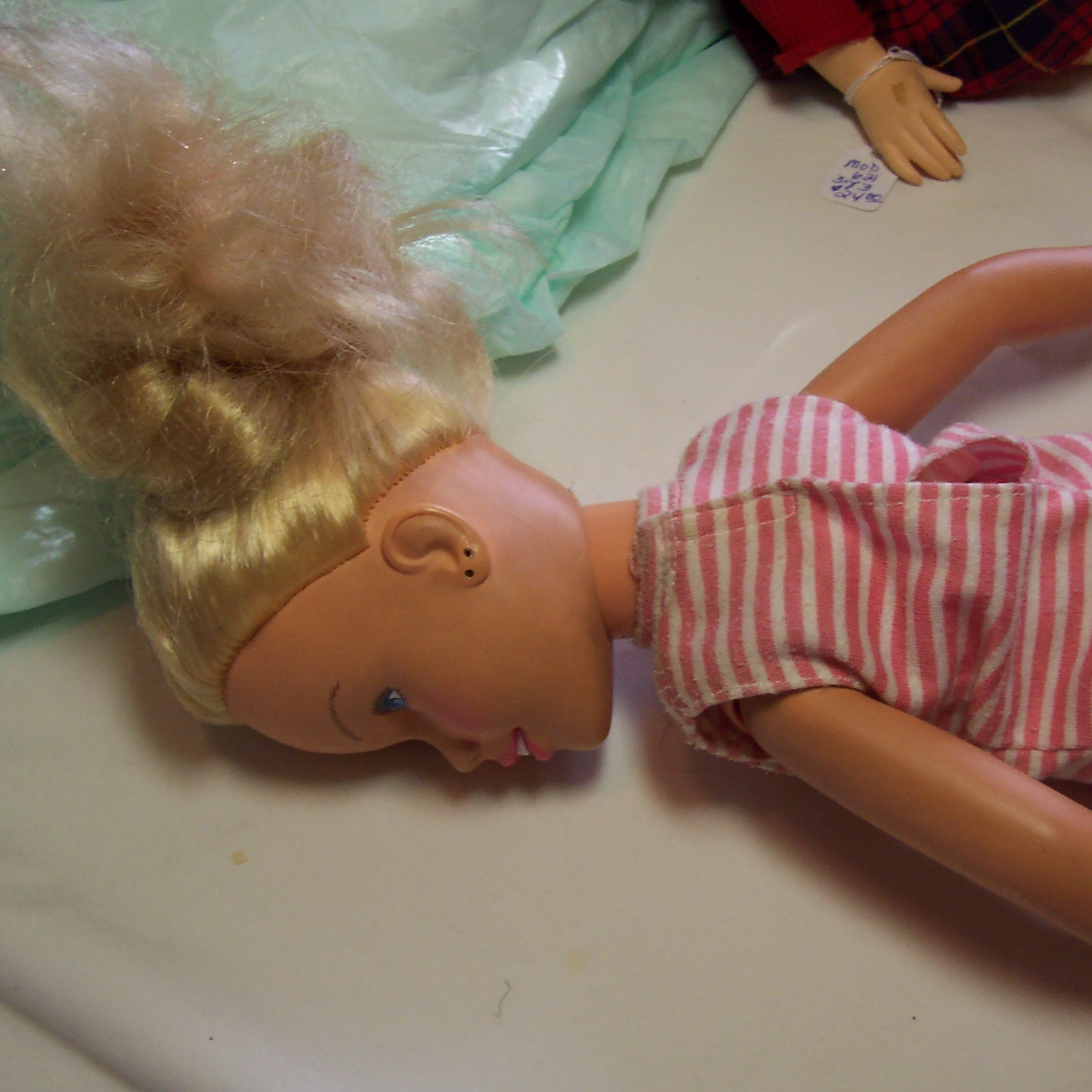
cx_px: 721
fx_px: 1570
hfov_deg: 38.0
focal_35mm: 44
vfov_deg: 38.3
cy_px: 546
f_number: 2.8
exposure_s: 1/60
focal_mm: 5.6
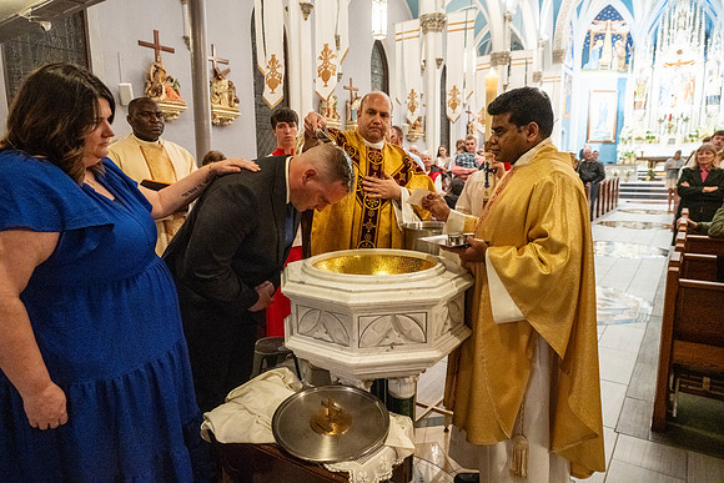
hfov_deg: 73.7
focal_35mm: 24
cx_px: 362
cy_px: 242
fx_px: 483
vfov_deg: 53.2
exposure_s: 1/60
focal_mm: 24
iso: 5000
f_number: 4.5
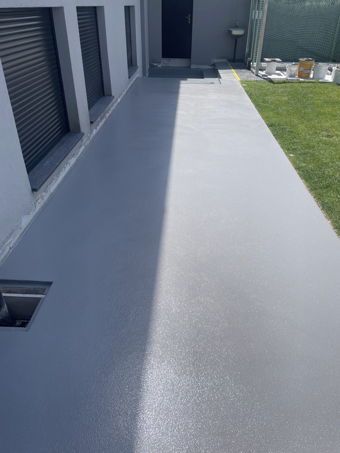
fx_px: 340
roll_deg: -0.4
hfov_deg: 53.1
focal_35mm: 26
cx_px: 170
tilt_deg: -32.4
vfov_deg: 67.3
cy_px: 226
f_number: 1.6
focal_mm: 4.2
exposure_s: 1/5051
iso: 32
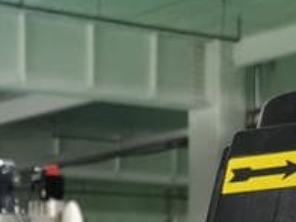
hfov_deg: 13.7
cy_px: 563
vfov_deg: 9.2
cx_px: -45
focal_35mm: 141
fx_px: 1206
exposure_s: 1/33.3
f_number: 1.88
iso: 1250
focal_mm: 5.56
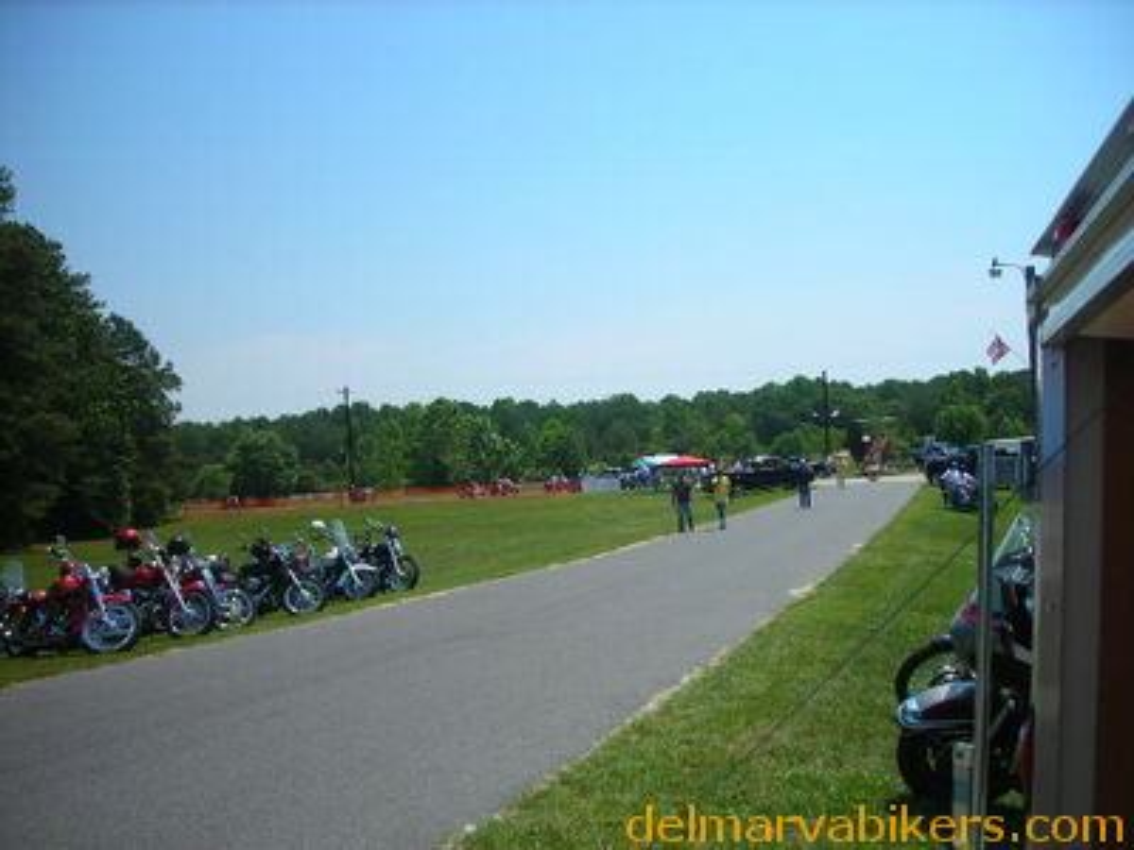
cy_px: 425
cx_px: 567
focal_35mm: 38
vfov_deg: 37.7
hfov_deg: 49.0
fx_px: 1245
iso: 50
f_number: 6.4
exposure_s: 1/210
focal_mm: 6.3
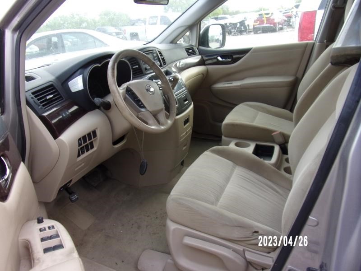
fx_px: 250
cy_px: 136
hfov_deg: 71.6
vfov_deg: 56.8
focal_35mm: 24
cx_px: 180
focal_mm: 4.3
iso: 80
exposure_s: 1/45
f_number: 3.3
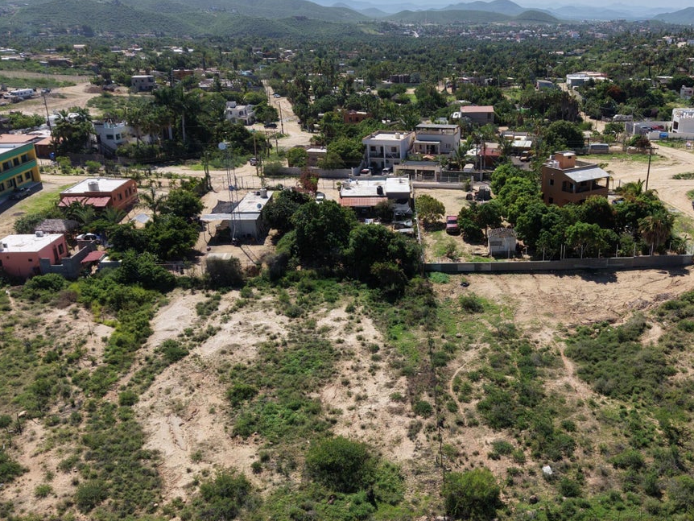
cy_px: 302
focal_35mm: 38
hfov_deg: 48.2
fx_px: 762
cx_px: 461
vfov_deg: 37.6
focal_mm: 8.67
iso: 230
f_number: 1.8
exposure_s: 1/6400
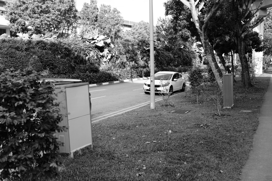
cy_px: 90
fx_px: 325
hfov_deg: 45.5
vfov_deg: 31.2
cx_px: 136
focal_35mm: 43
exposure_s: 1/125
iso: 100
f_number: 4
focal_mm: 43
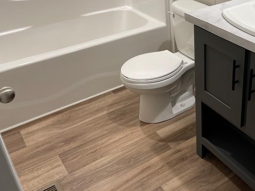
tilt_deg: -29.3
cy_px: 60
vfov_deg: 35.5
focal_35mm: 40
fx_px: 295
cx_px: 189
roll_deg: +1.2
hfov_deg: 45.3
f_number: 1.6
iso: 64
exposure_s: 1/60
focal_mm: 5.1
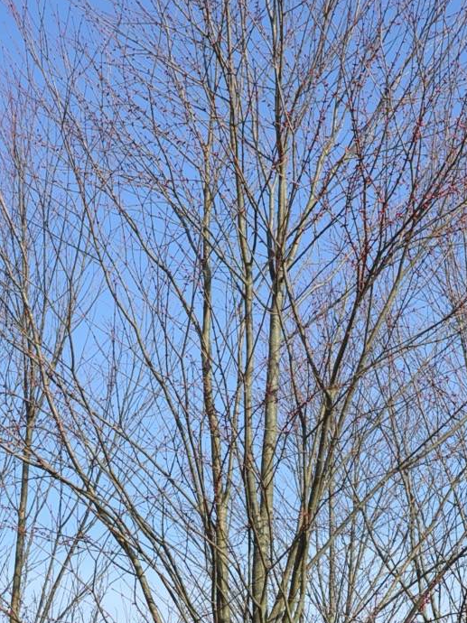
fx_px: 1494
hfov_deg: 17.7
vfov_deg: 22.5
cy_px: 654
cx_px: 305
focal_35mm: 83
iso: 200
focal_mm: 28
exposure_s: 1/250
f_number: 8
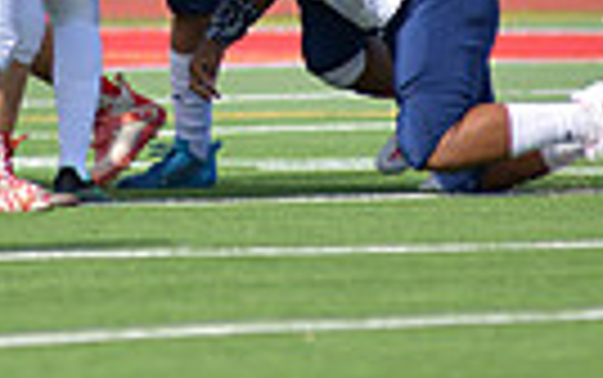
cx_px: 36
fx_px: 21793
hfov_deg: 1.6
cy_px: -137
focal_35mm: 1325
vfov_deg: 1.0
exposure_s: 1/2000
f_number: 3.5
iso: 140
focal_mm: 300
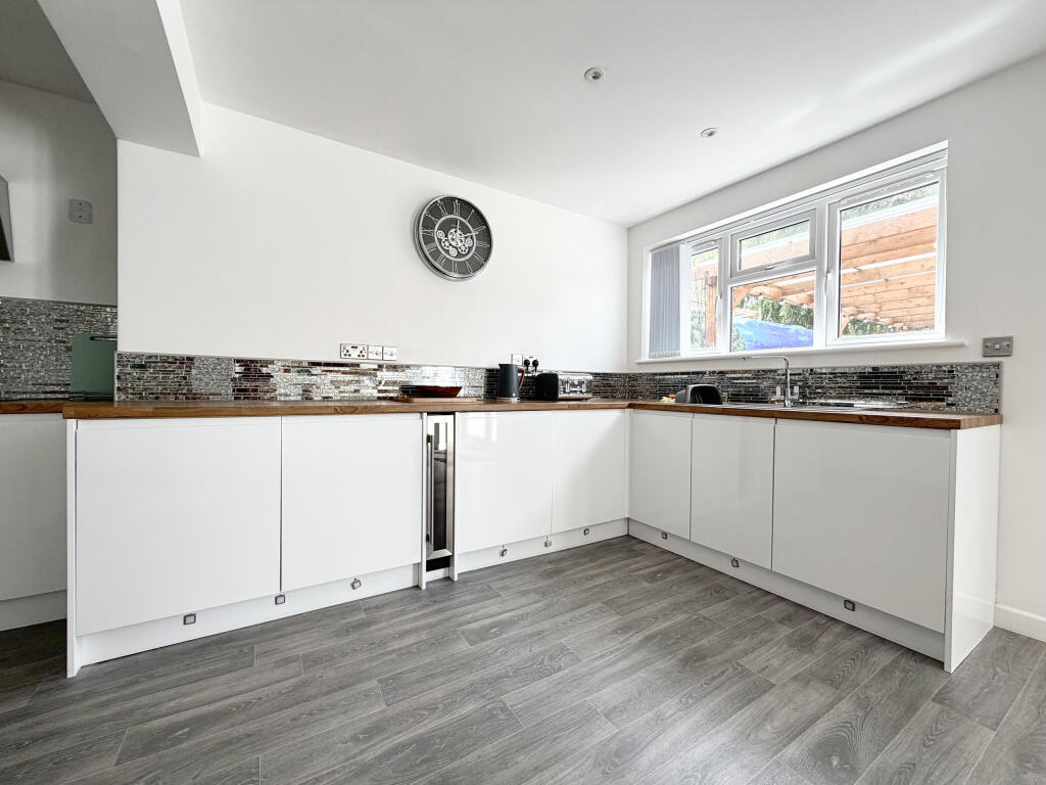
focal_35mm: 14
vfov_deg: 85.7
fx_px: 423
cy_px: 392
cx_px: 523
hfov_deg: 102.1
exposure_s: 1/121
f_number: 2.2
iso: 50
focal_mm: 2.22
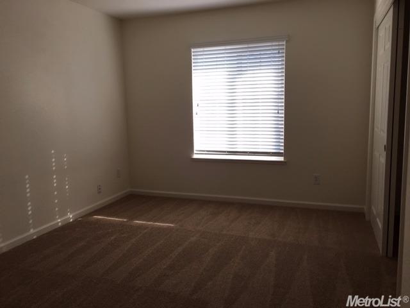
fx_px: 343
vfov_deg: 48.2
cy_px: 154
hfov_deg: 61.7
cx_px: 205
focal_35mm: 29
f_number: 2.2
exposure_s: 1/120
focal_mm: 4.15
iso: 40
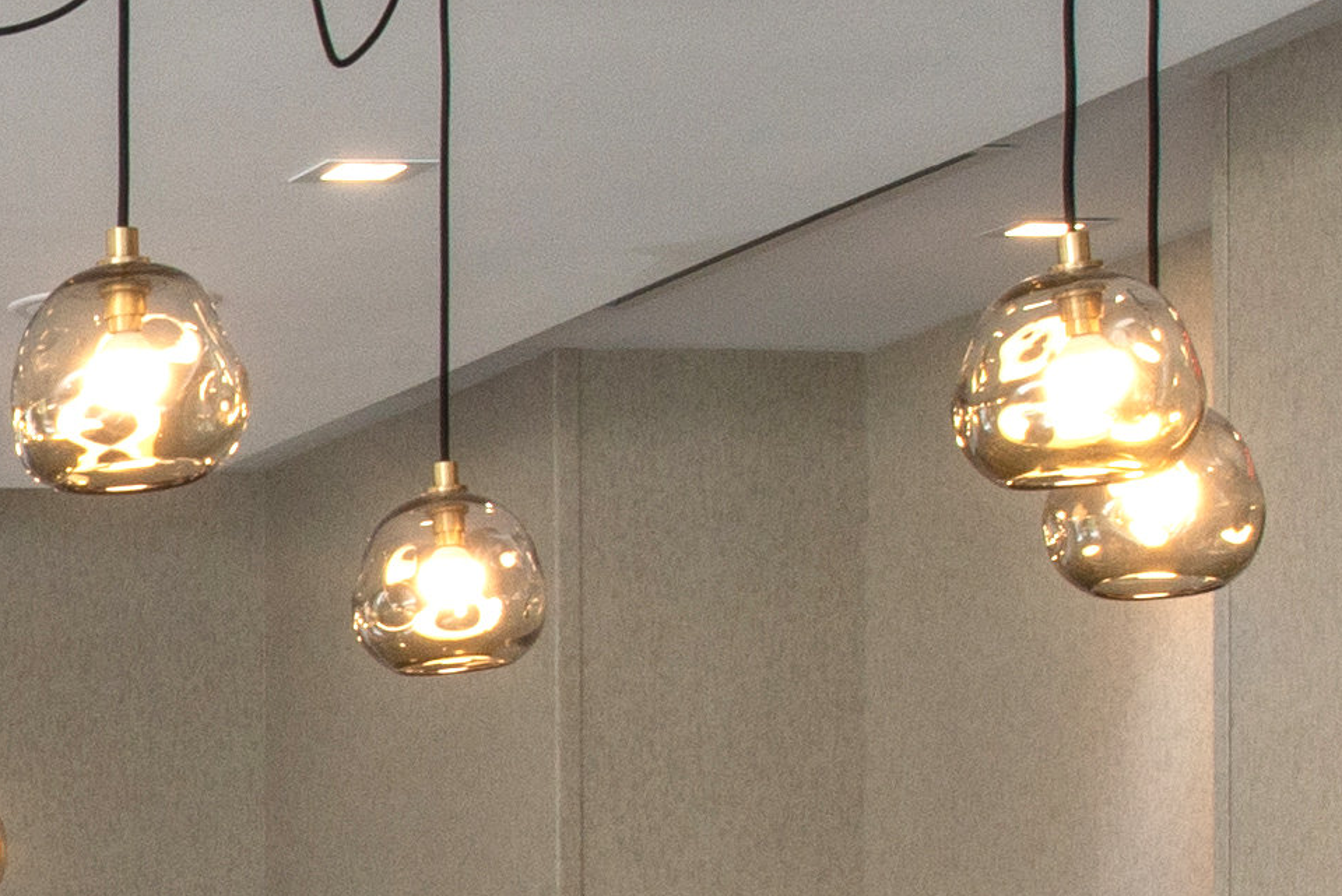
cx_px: -1995
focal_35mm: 184
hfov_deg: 9.7
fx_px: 6862
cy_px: 2422
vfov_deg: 6.9
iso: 200
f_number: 11
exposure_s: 1/8
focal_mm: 24
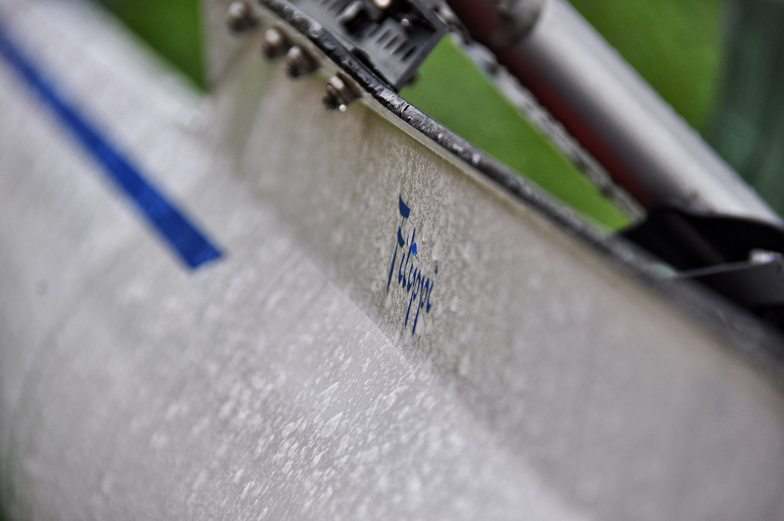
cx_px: 392
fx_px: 9788
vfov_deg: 3.0
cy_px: 260
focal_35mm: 450
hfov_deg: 4.6
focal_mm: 300
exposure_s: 1/640
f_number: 5.6
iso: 400
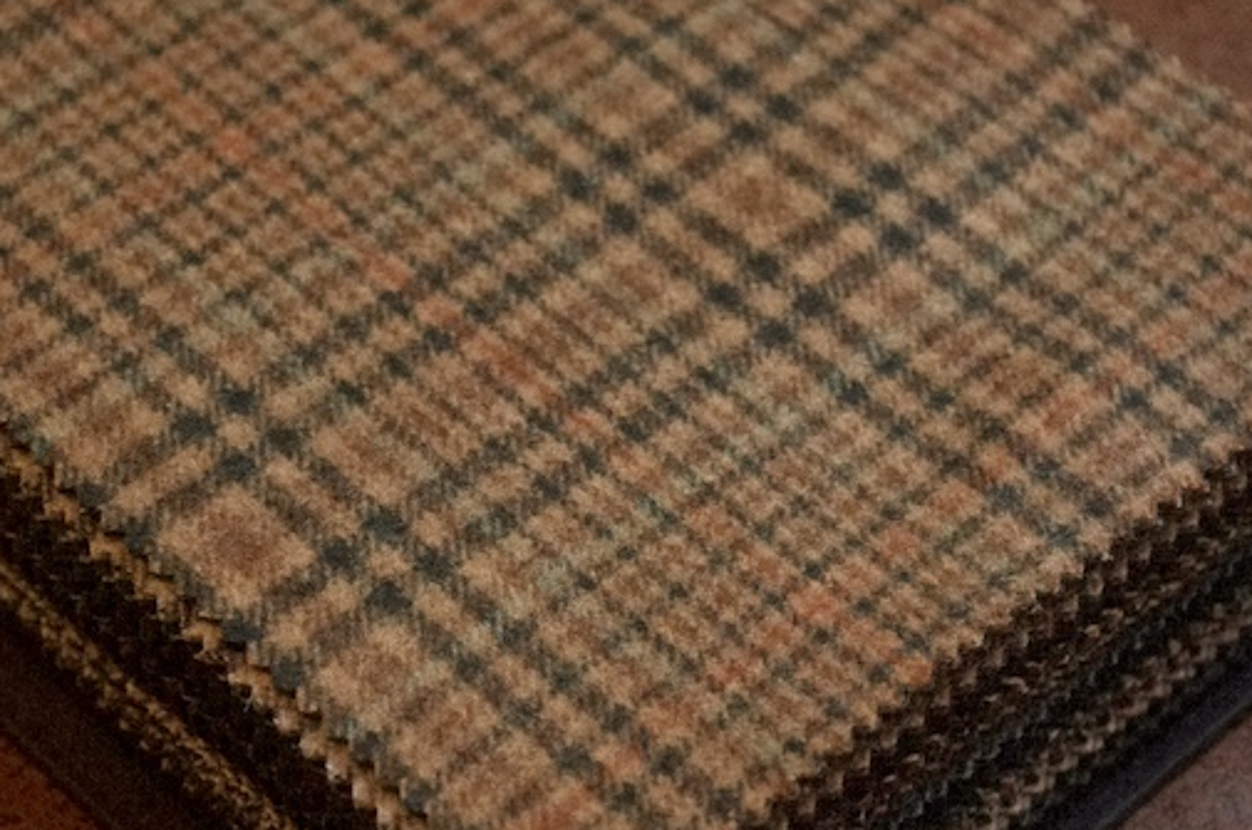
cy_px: 462
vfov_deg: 13.1
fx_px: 3611
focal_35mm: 104
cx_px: 585
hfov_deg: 19.7
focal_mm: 55
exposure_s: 1/125
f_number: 8
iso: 6400
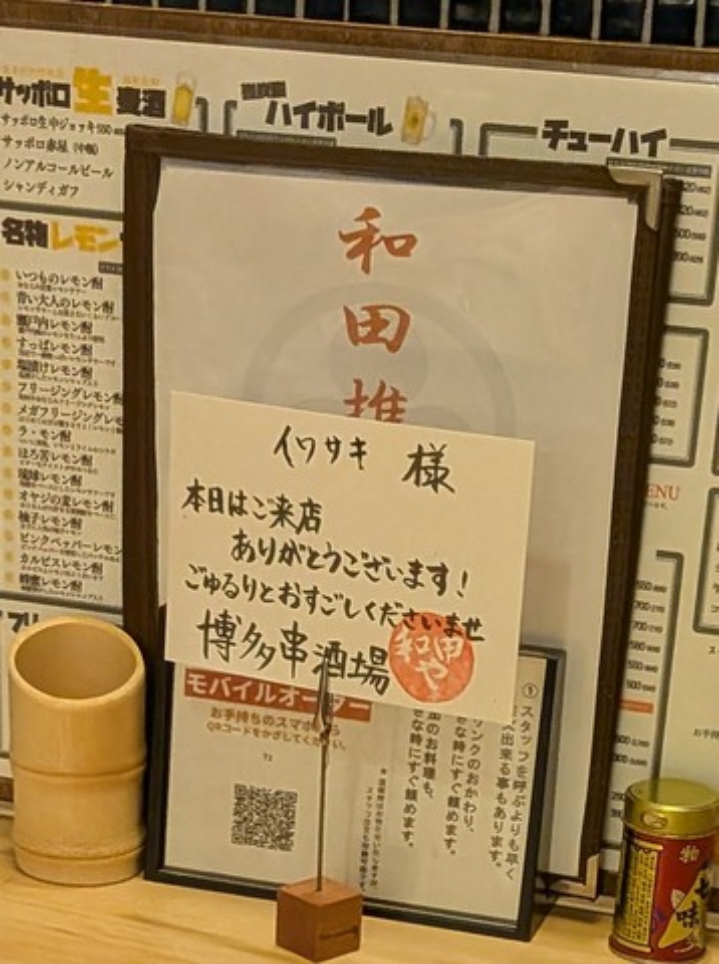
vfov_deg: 71.7
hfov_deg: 56.6
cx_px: 360
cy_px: 482
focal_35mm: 24
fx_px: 667
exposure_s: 1/120
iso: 460
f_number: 1.7
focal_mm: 4.53
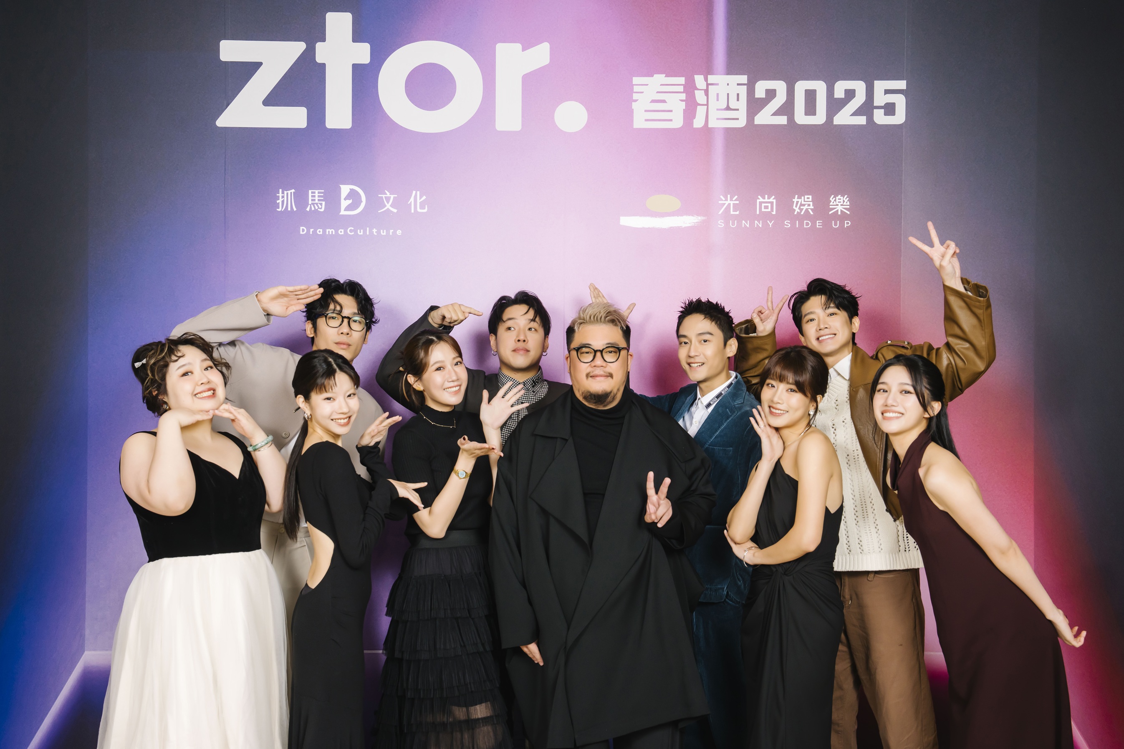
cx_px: 562
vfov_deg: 35.0
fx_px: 1186
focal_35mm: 38
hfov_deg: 50.7
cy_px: 374
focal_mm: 38
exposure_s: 1/125
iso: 640
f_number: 6.3
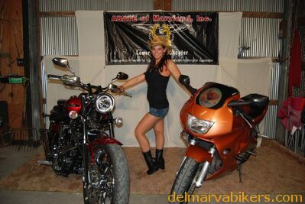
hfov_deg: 67.3
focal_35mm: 27
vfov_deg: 48.0
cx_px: 152
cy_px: 102
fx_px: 229
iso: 200
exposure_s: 1/60
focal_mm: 18
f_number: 3.5
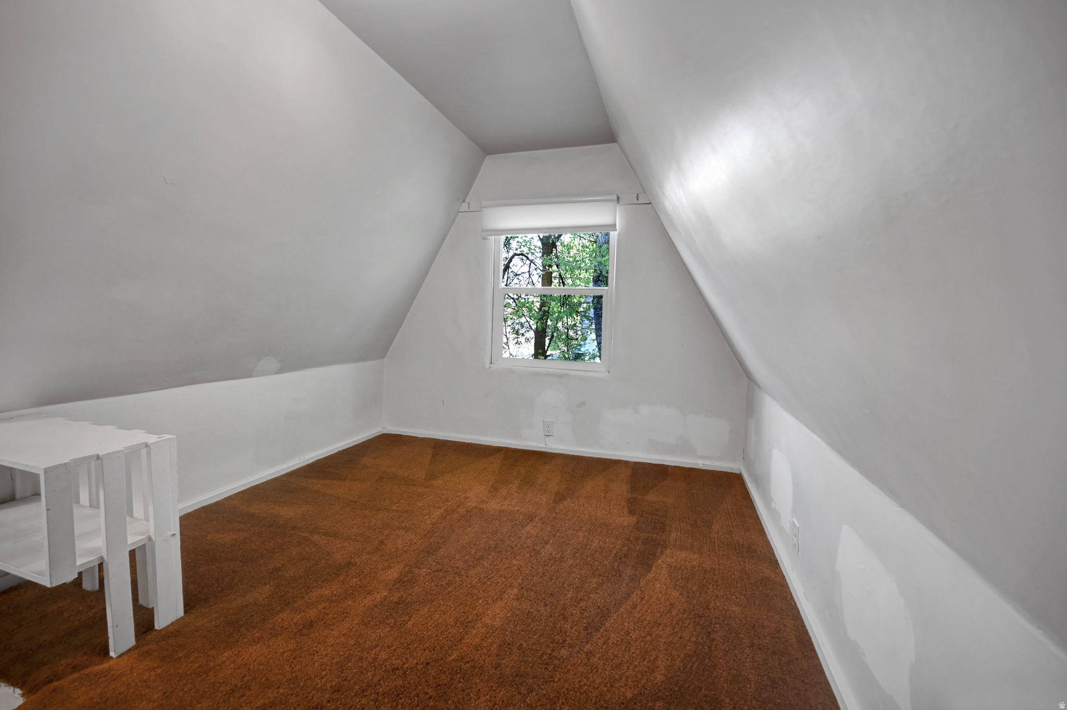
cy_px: 355
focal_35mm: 14
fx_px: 415
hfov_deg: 104.3
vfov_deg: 81.1
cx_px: 534
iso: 640
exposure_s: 1/60
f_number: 4
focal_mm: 14
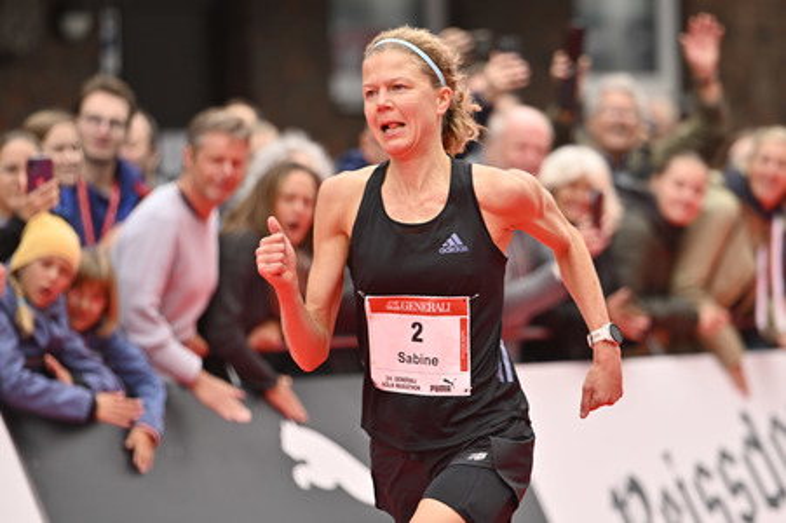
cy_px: 262
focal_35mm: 200
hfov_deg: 10.3
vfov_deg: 6.9
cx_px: 393
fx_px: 4363
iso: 200
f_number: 2.8
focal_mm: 200
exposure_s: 1/800
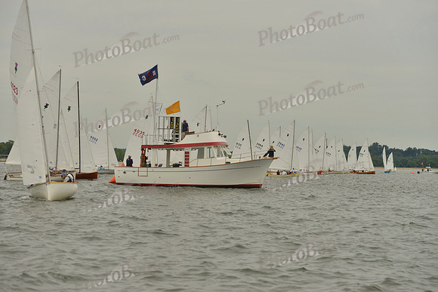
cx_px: 219
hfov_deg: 28.8
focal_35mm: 70
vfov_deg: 19.5
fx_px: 852
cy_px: 146
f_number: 5
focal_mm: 70
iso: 400
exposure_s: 1/5000
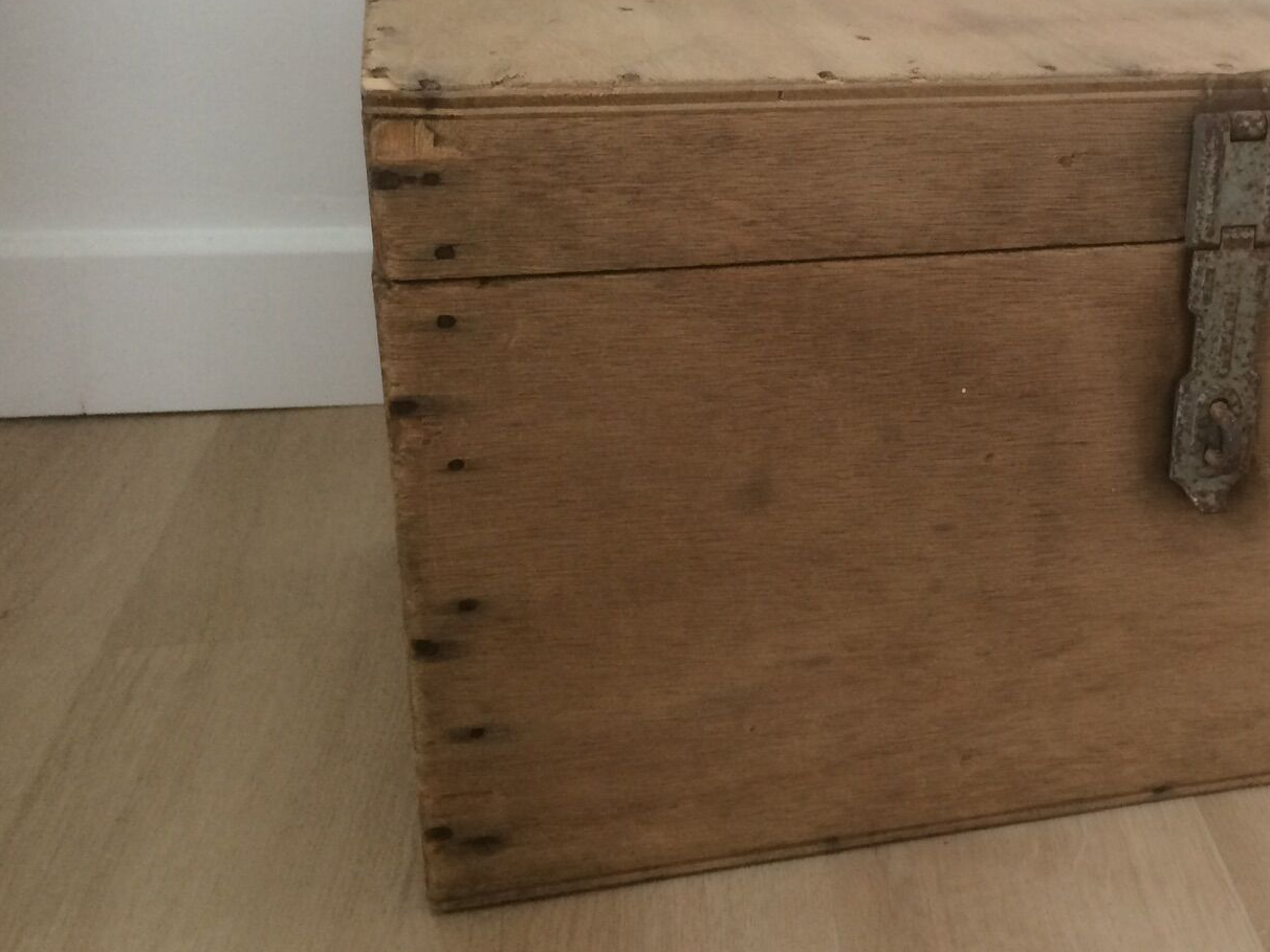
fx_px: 1798
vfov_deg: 29.6
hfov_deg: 37.2
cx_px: 1053
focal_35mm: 49
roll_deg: -2.3
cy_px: 357
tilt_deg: -22.8
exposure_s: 1/33
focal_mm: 4.15
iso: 64
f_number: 2.2
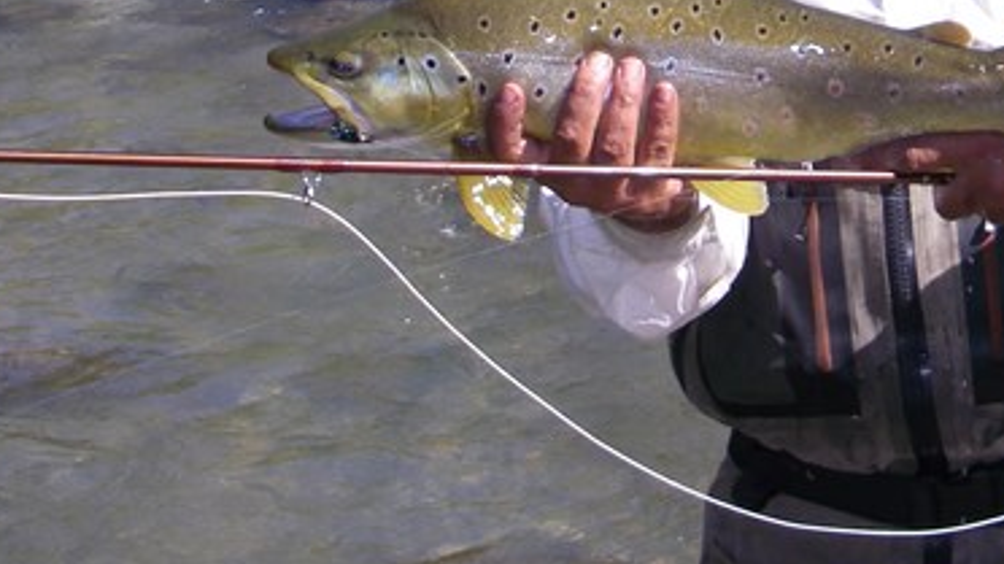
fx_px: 2369
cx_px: 699
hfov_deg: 23.8
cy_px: -89
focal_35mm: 89
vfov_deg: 13.3
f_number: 3.3
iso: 64
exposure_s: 1/400
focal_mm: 6.3
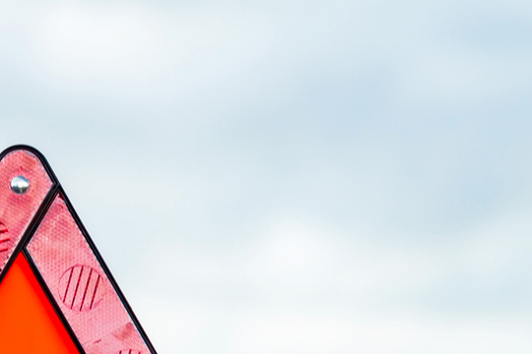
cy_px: 567
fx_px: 4935
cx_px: -313
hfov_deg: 6.1
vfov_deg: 4.1
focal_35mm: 334
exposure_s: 1/80
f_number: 4
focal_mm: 85
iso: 100
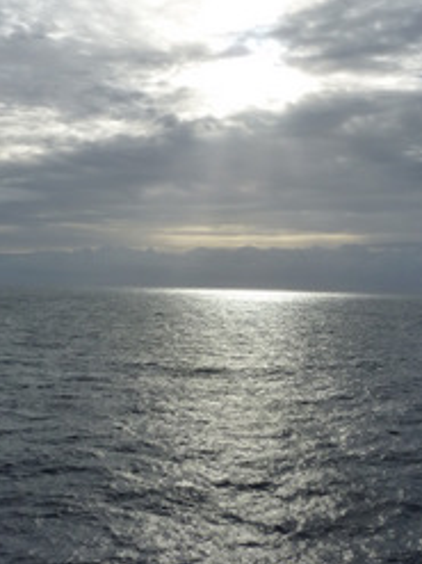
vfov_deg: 40.5
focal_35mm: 47
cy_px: 283
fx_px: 765
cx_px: 287
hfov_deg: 30.6
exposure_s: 1/1000
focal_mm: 4.7
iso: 125
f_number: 5.6
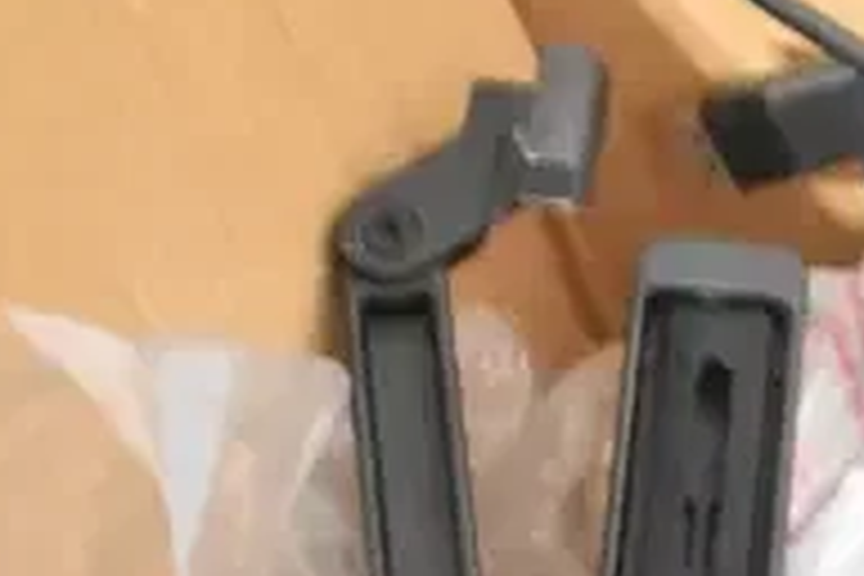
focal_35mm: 124
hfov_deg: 15.3
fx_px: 2976
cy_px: 673
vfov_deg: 10.9
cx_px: 1274
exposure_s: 1/50
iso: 6400
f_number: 4
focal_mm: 26
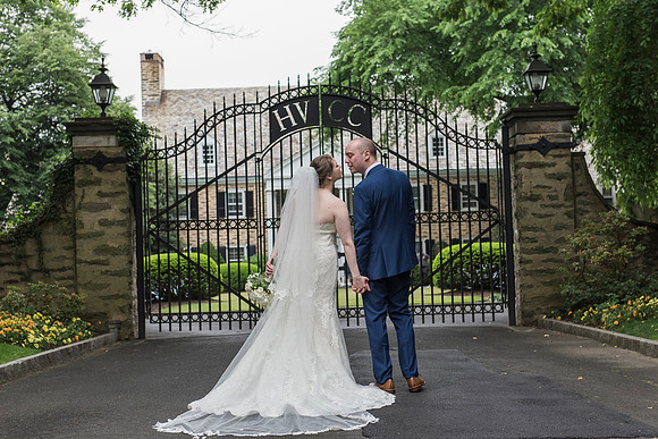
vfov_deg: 22.8
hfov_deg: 33.7
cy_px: 219
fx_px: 1088
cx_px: 324
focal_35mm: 59
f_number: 4
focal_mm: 58
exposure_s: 1/640
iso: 800
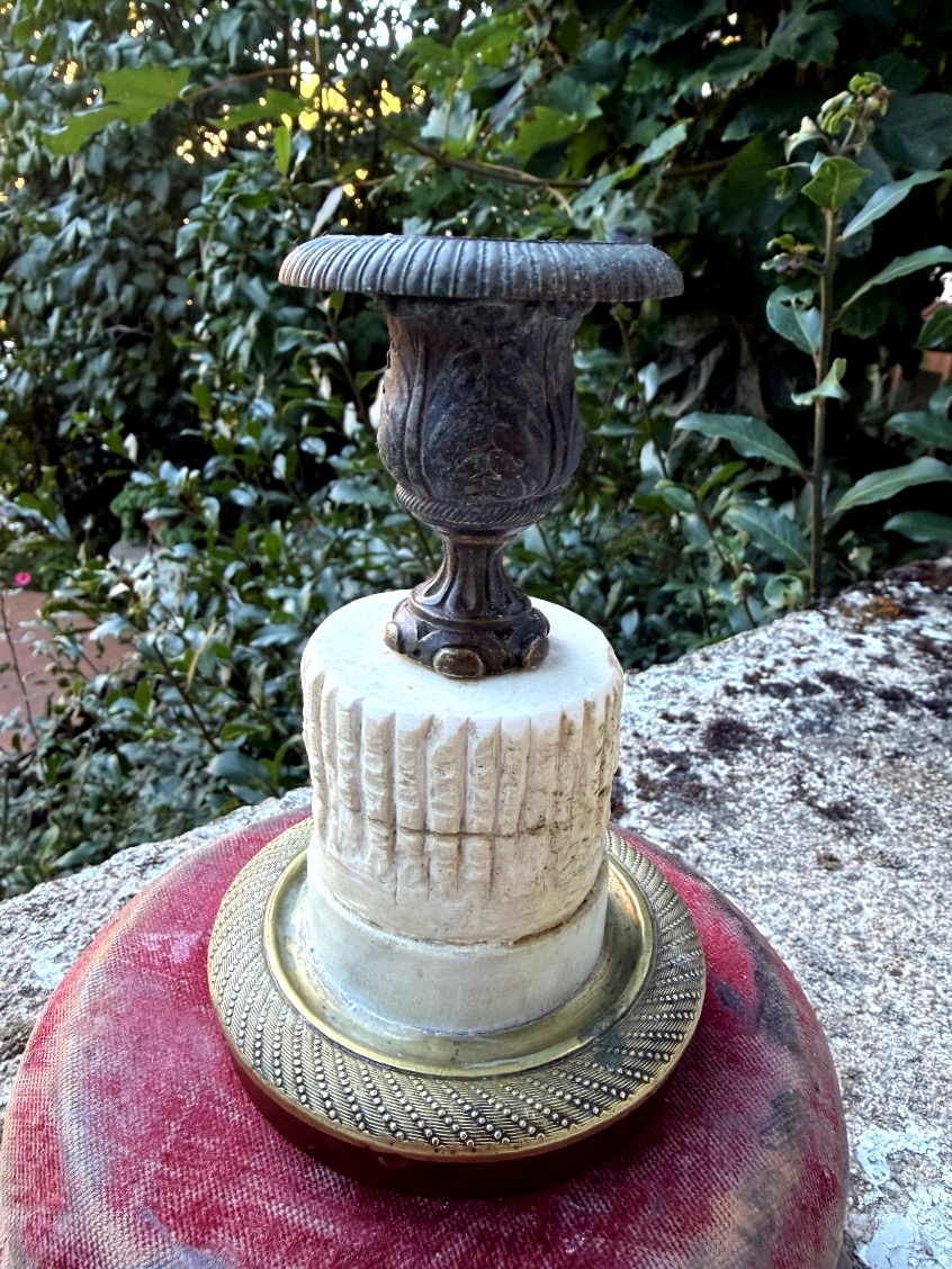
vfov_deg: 71.6
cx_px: 476
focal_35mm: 24
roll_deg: -7.4
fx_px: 880
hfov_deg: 56.8
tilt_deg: -21.5
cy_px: 634
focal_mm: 2.22
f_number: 2.2
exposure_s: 1/121
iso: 250
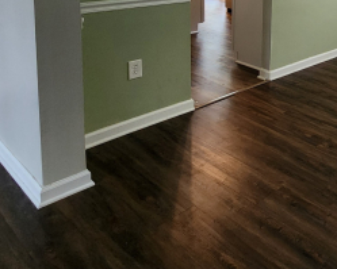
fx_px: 339
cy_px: -18
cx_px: 388
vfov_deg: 37.3
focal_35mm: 34
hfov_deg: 40.3
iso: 400
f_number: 2.2
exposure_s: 1/60
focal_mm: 2.2
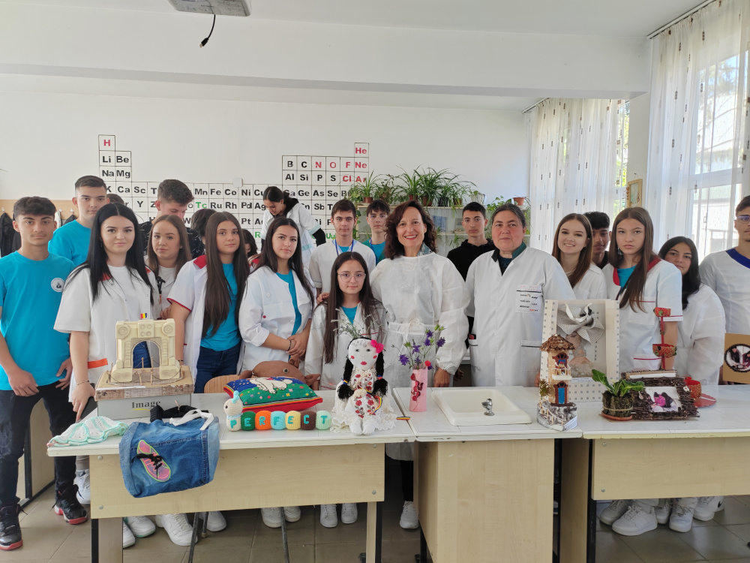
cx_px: 375
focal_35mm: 27
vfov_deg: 51.4
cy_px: 282
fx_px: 585
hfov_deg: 65.3
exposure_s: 1/100
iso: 125
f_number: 1.9
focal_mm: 5.52
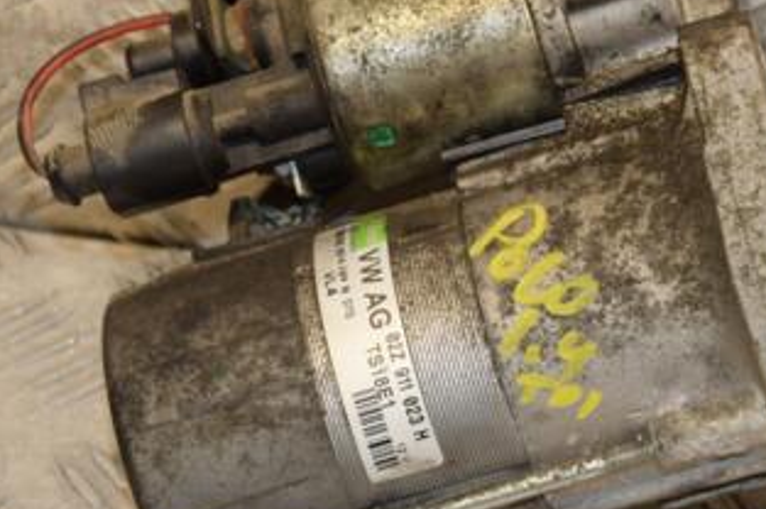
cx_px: 475
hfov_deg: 10.8
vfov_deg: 7.2
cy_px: 245
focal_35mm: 190
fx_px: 4038
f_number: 5.3
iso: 800
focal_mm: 66
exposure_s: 1/160
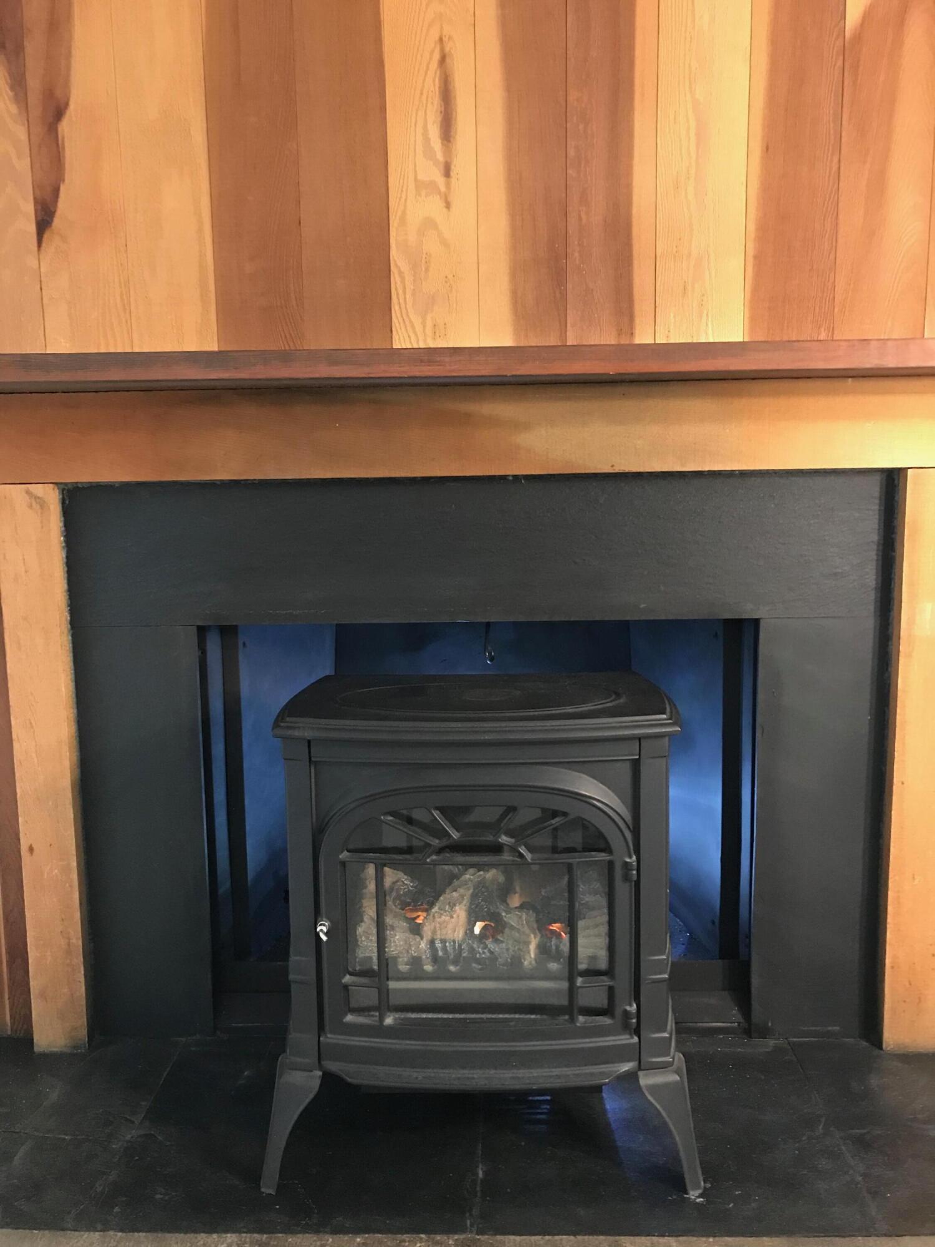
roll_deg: +0.6
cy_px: 624
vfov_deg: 63.4
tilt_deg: -5.9
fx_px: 1008
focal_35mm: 28
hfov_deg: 49.7
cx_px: 468
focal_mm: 3.99
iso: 100
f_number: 1.8
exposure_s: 1/6
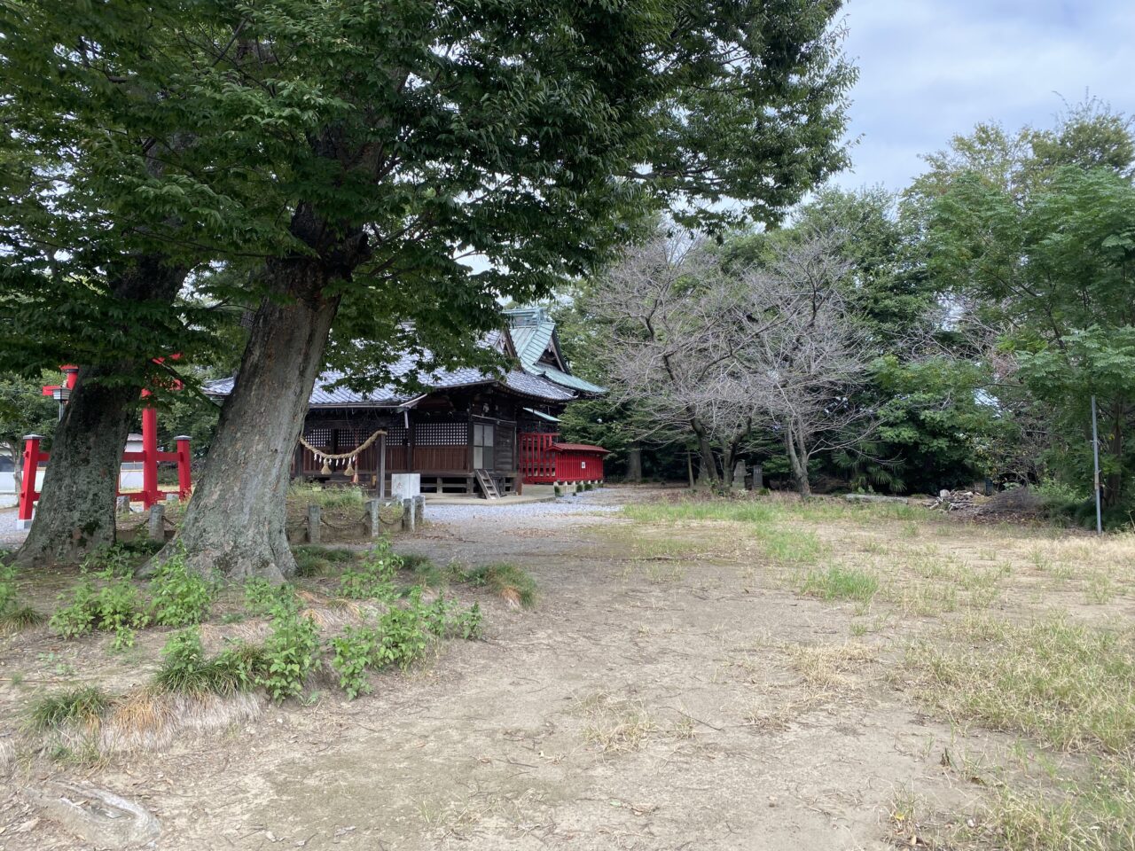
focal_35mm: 26
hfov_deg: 67.3
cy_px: 426
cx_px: 568
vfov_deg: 53.1
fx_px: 852
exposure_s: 1/616
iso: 32
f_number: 1.8
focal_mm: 4.25
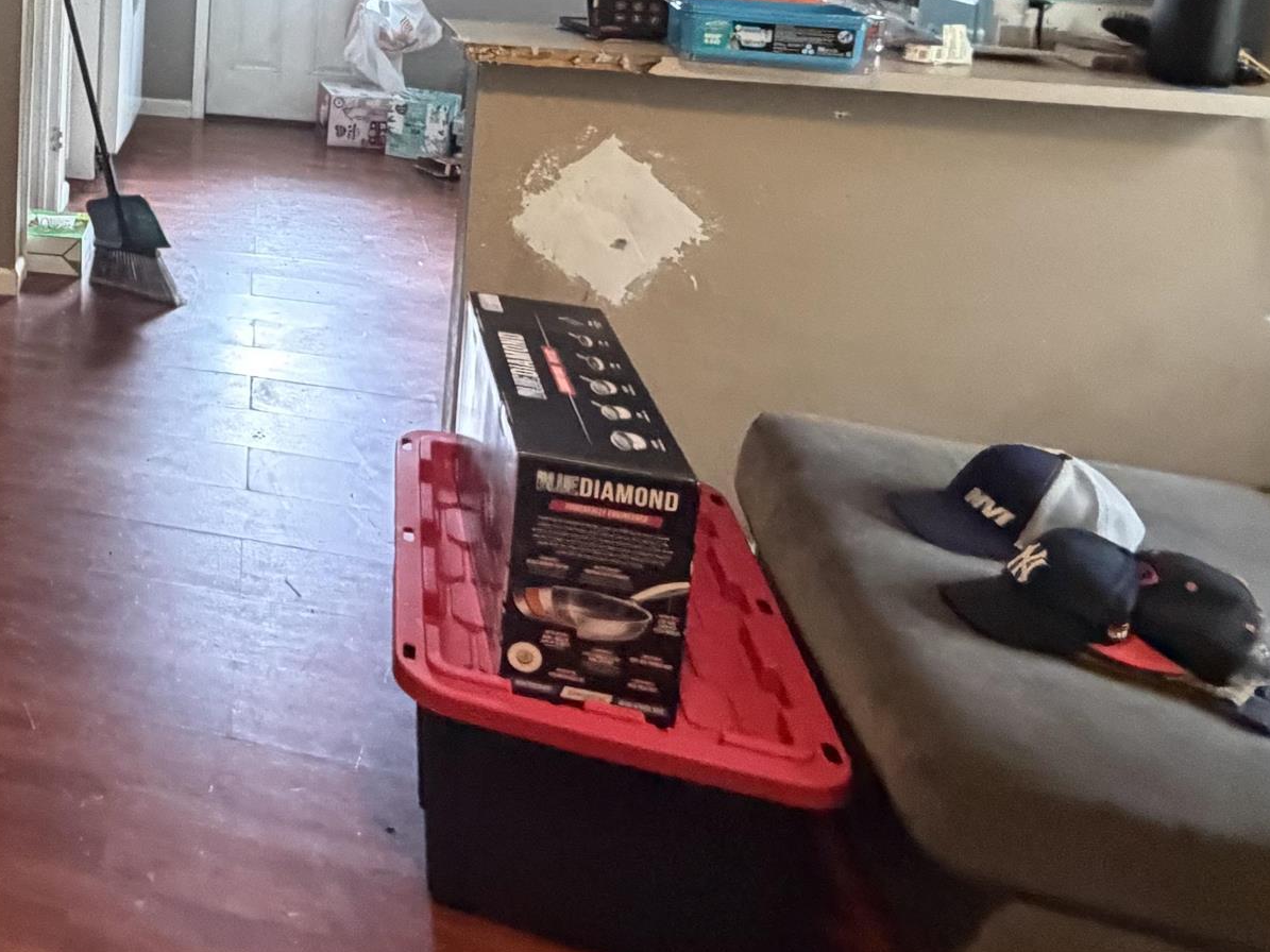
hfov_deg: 41.8
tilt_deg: -6.5
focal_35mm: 36
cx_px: -98
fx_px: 1321
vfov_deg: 35.4
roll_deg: -0.7
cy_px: -23
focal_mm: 2.22
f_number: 2.2
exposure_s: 1/60
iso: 800
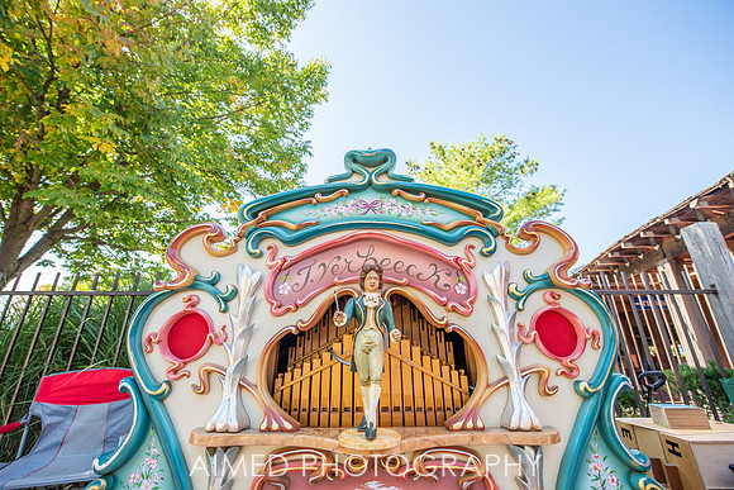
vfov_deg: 81.2
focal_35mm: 14
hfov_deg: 104.2
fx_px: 285
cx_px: 367
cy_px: 245
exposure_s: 1/200
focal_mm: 14
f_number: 5
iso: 160
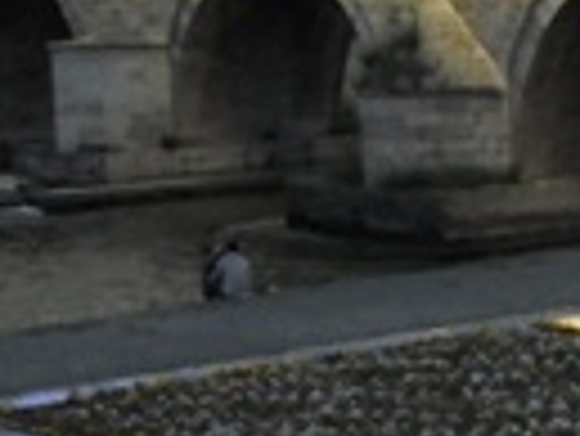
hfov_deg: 15.2
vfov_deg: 12.0
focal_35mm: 124
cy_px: 247
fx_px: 2080
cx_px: 746
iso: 200
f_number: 2.5
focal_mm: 4.5
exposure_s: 1/30
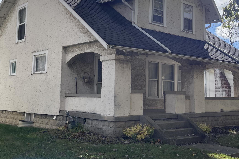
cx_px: 134
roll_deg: -2.0
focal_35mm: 47
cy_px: 59
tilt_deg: +6.4
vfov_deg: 28.5
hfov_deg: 41.8
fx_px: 312
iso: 50
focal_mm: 5.1
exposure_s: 1/5376
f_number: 1.6
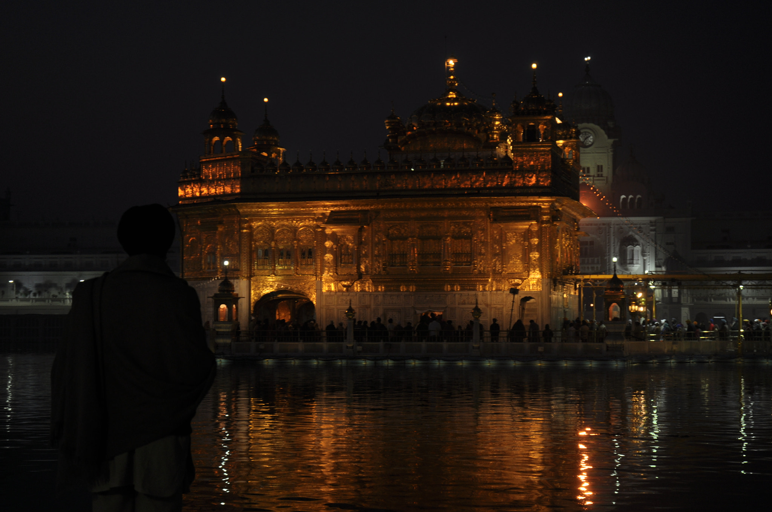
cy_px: 256
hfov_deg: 28.1
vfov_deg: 18.9
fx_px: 1542
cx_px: 386
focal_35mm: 72
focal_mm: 48
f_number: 4.5
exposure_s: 1/20
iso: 200
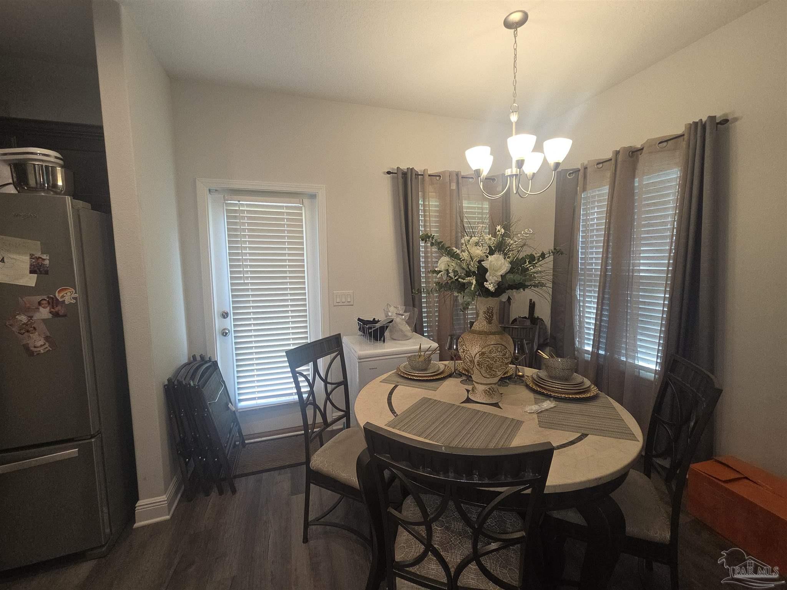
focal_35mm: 13
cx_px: 394
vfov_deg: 89.9
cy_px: 295
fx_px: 296
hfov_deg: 106.2
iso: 100
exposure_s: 1/60
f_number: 2.2
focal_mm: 2.2
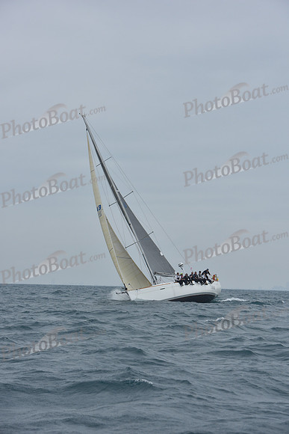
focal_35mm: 110
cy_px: 217
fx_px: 1324
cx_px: 144
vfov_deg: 18.6
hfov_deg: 12.5
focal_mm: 110
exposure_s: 1/800
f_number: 7.1
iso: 250
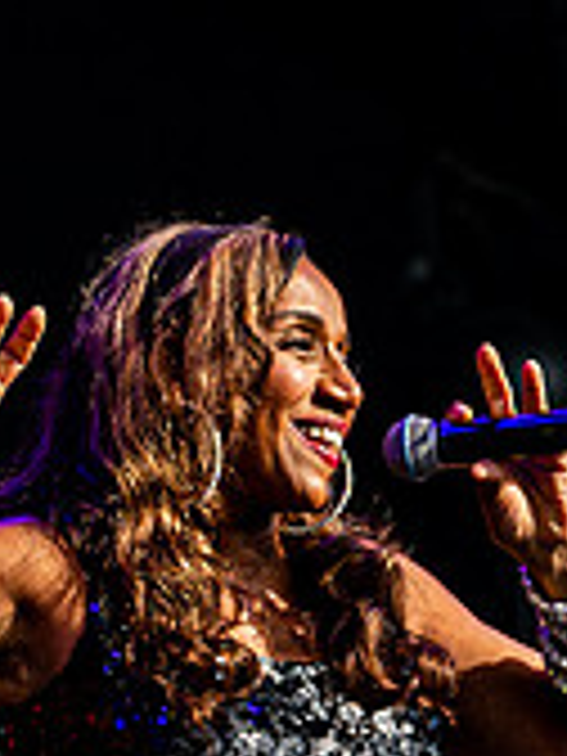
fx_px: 10723
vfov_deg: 4.0
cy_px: 214
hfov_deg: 3.0
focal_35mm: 491
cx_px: 80
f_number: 5
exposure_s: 1/1000
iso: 160
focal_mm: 120
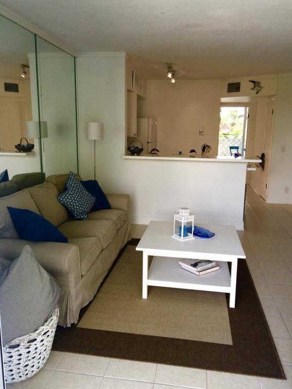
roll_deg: -0.6
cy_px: 194
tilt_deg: -11.7
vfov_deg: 59.9
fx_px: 337
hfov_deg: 46.8
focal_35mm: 30
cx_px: 146
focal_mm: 4.15
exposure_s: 1/120
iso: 50
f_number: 2.2
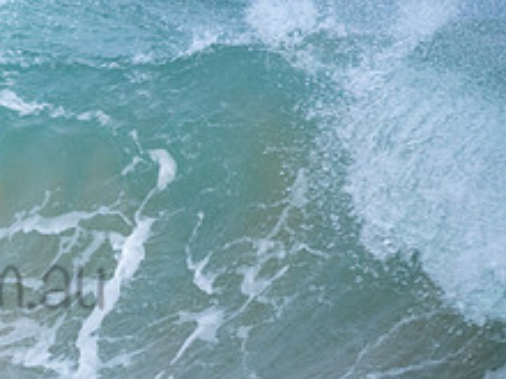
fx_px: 27773
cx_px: -138
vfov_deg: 0.8
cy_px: 256
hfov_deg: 1.0
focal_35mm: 1900
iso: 400
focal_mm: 500
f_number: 5.6
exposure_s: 1/640
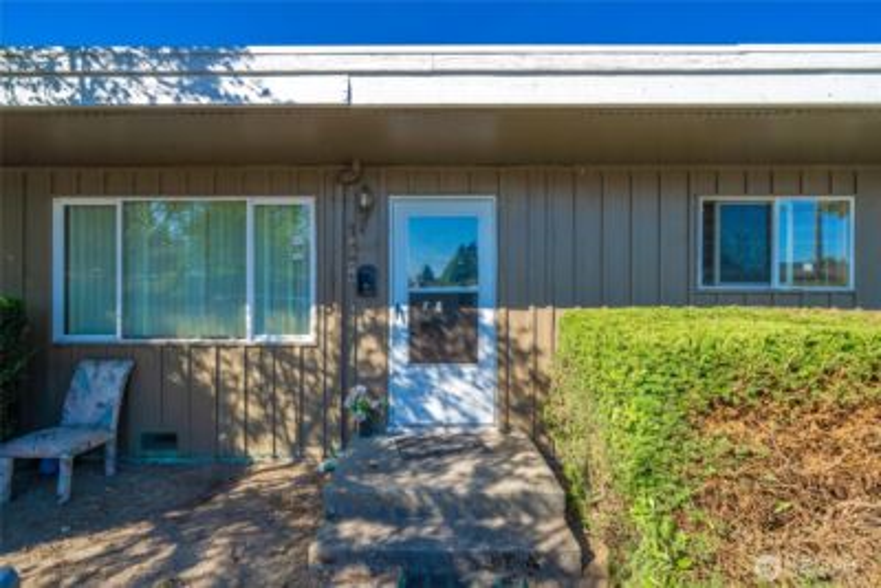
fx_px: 392
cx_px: 440
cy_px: 294
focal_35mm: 16
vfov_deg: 73.8
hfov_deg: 96.7
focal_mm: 16
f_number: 8
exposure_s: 1/100
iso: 100
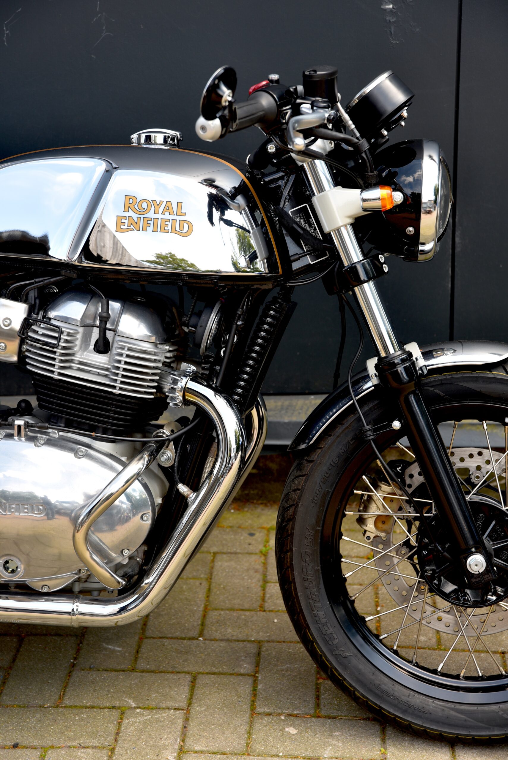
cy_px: 380
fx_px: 1480
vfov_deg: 28.8
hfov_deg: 19.5
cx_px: 254
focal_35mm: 70
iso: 100
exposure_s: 1/100
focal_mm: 70
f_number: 5
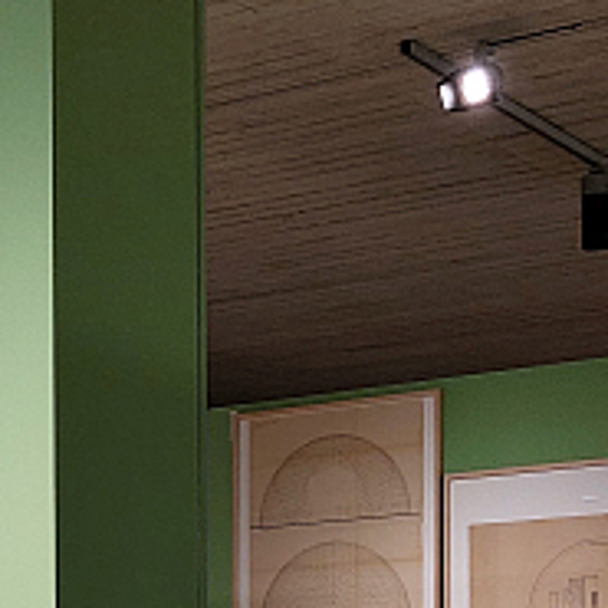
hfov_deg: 16.0
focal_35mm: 107
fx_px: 2126
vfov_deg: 15.7
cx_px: 30
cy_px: 712
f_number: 1.8
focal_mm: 5.23
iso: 250
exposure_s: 1/60
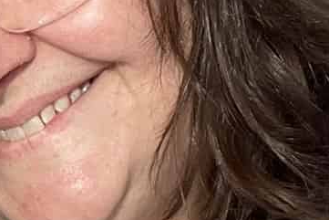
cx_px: -355
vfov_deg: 7.8
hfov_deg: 10.5
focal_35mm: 177
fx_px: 1618
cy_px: 130
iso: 25
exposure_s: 1/1101
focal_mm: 2.7
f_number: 2.2
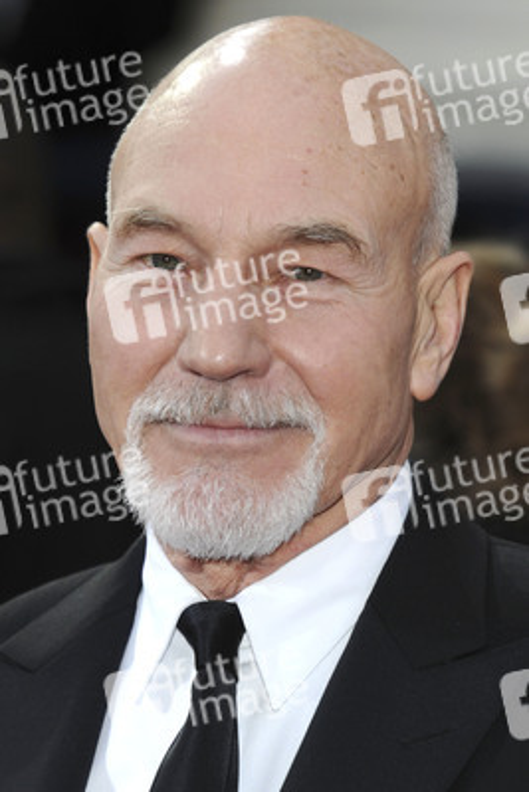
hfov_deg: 8.7
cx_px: 264
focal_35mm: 158
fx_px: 3468
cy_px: 396
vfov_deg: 13.0
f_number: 4.5
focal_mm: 105
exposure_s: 1/200
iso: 320
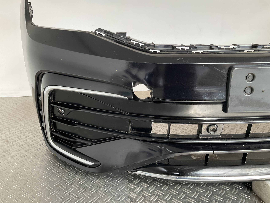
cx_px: 135
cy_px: 102
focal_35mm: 29
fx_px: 226
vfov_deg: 48.2
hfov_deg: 61.7
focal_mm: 3
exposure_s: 1/120
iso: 40
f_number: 1.8
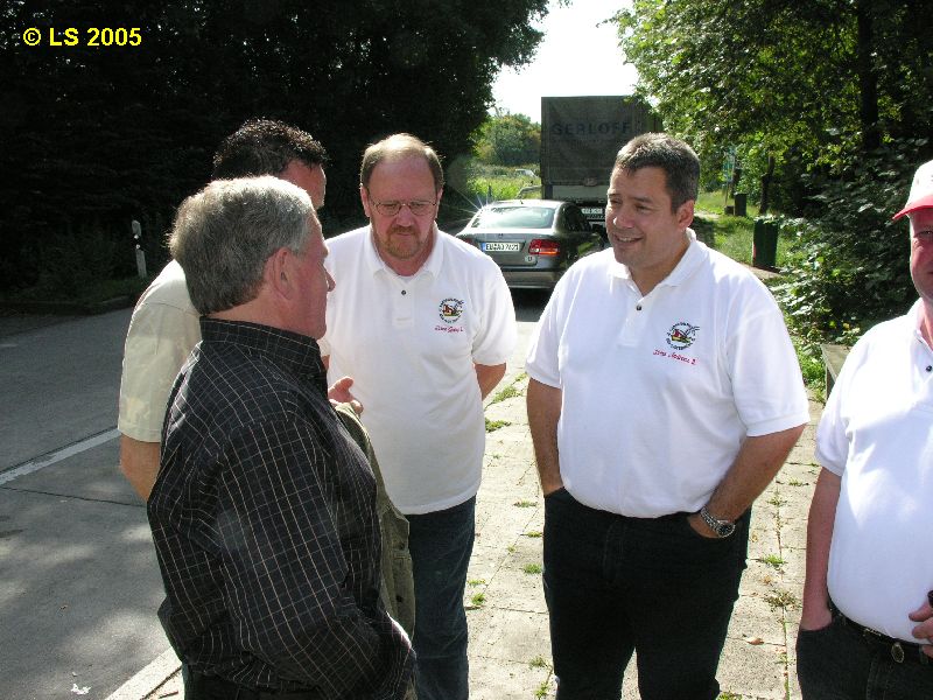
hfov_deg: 52.6
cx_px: 466
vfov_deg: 40.7
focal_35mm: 35
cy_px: 350
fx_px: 943
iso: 200
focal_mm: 8.9
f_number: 7.1
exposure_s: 1/292
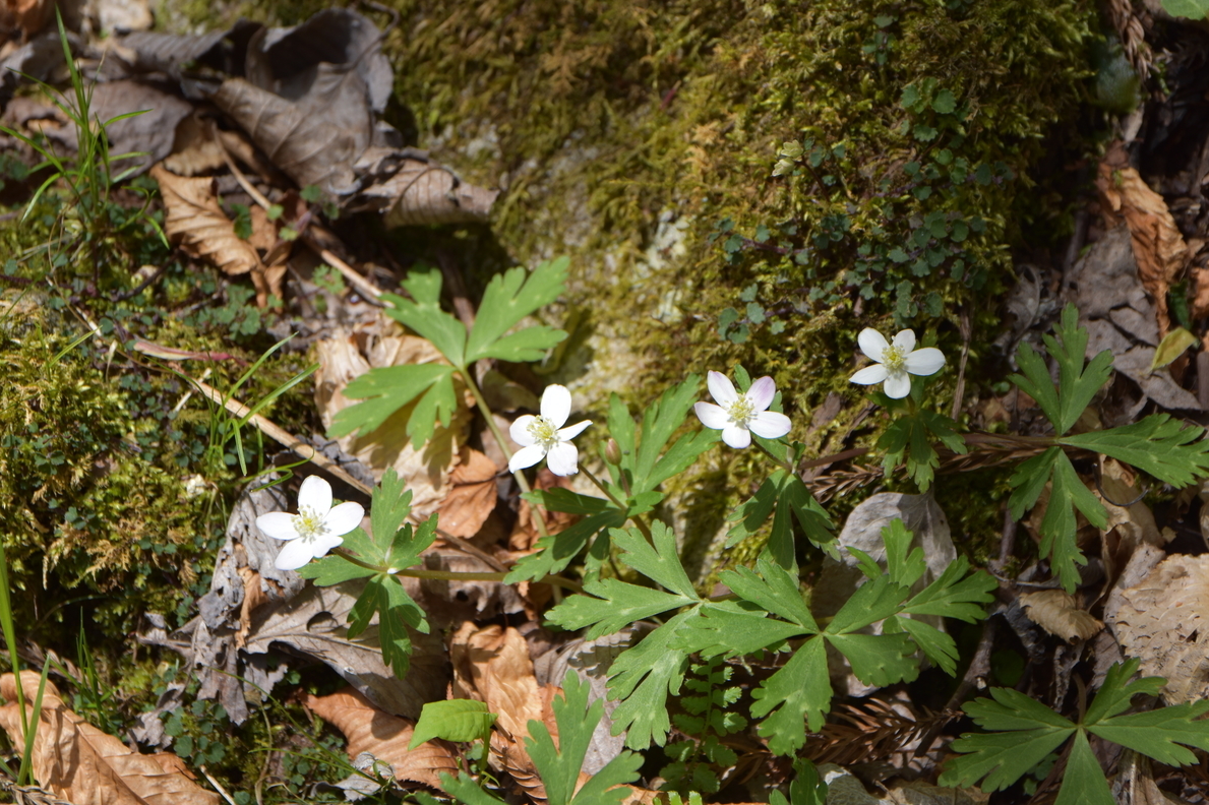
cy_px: 405
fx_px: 3559
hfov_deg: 19.3
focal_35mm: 106
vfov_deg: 12.9
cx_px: 600
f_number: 5
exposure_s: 1/400
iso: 100
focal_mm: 70
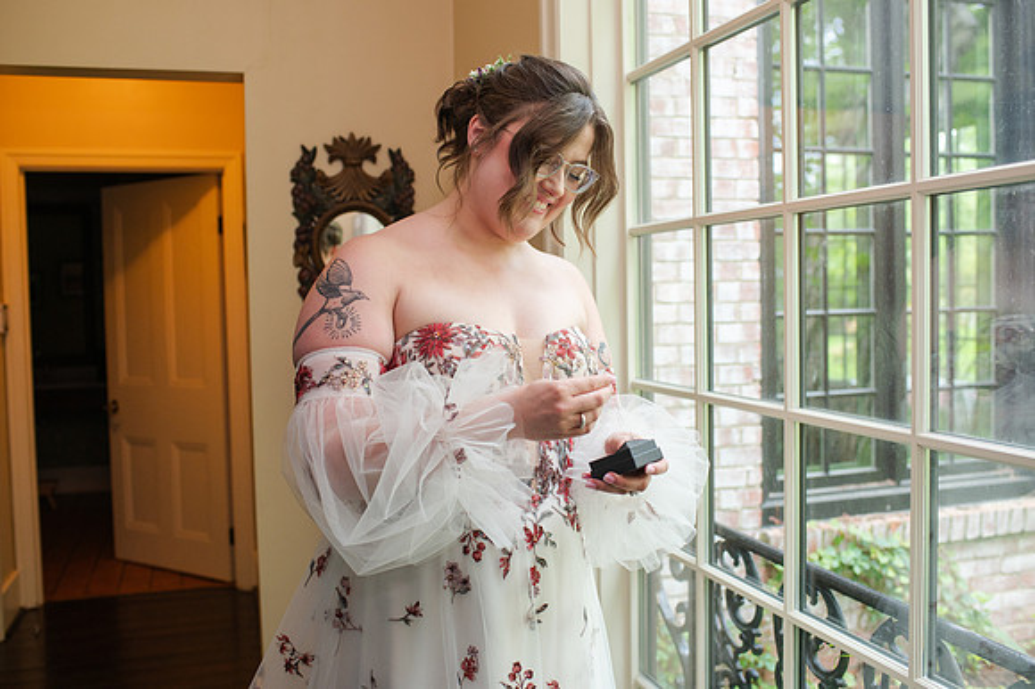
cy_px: 344
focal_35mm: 35
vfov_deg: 37.8
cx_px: 518
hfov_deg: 54.5
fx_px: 1006
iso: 1000
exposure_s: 1/200
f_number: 3.5
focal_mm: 35
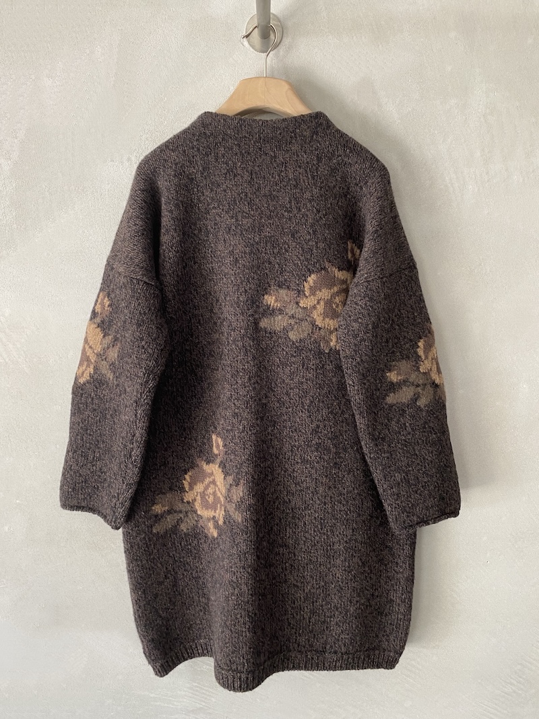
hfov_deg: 53.1
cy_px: 360
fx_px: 540
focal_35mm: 26
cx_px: 270
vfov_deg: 67.3
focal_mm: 4.25
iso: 125
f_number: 1.8
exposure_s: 1/60
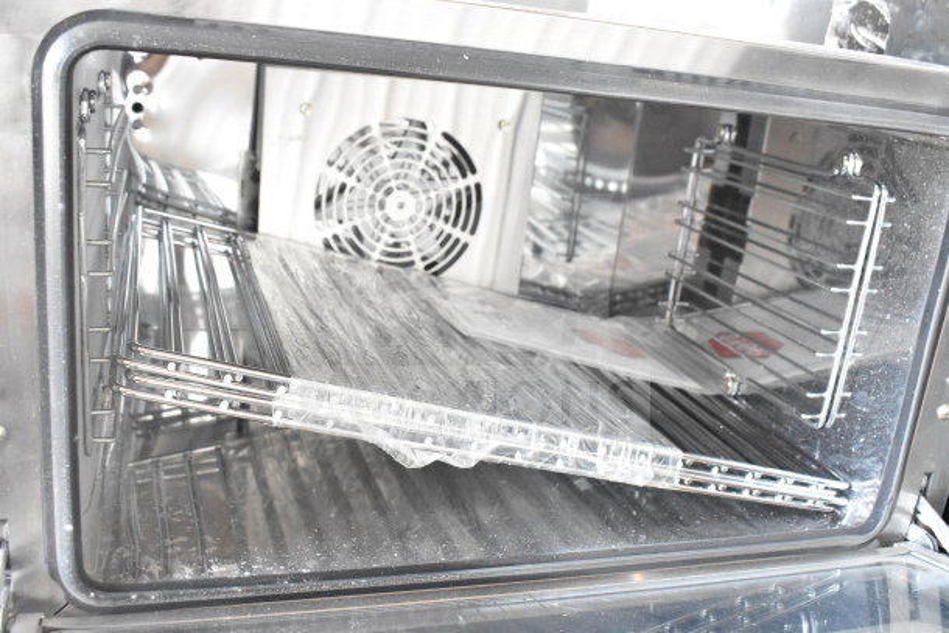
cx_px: 474
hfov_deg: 55.1
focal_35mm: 34
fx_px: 910
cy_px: 316
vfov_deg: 38.4
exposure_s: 1/125
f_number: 5.6
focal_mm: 23
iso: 6400
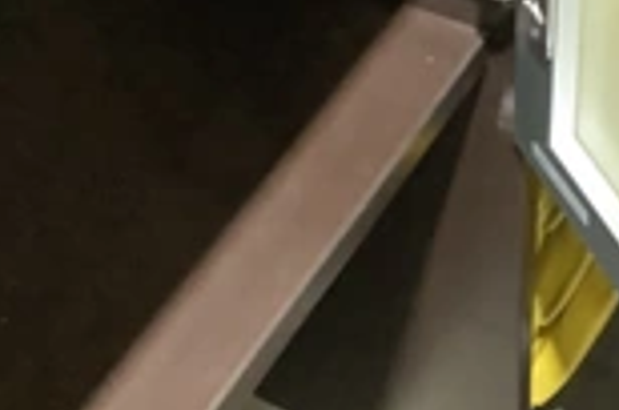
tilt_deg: -45.2
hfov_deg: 24.2
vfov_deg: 16.1
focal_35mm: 84
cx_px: 241
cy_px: 117
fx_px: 1441
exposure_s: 1/30
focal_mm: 3.3
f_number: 2.4
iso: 640
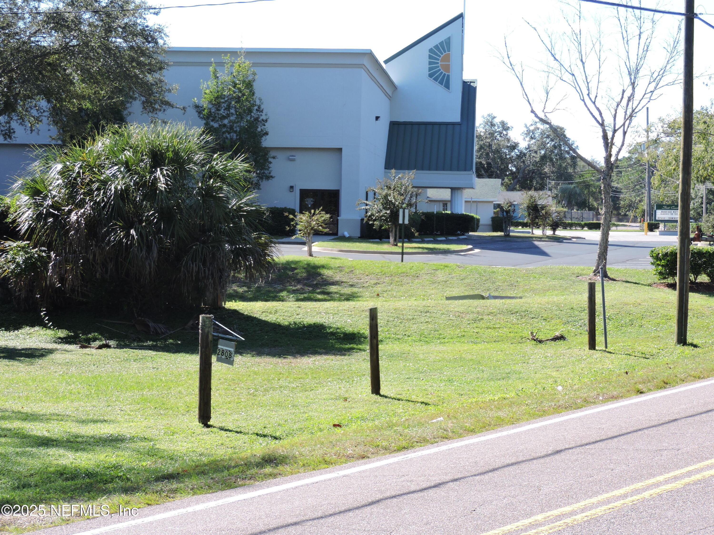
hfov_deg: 21.8
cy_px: 268
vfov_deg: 16.4
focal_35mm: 90
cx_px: 357
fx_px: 1856
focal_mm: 16.1
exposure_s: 1/250
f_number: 4.1
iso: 100
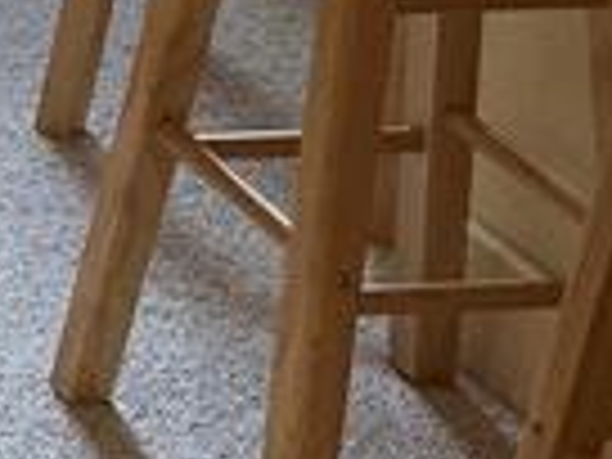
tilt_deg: -9.0
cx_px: -1354
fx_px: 3200
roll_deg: -0.6
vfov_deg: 7.3
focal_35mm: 181
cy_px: -927
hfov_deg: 8.6
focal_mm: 6.86
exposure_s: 1/60
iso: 125
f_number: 1.78
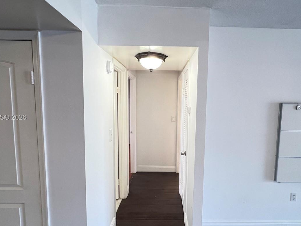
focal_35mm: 20
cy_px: 118
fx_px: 174
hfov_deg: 81.4
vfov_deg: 65.9
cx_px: 168
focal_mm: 1.57
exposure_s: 1/60
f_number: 1.8
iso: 200
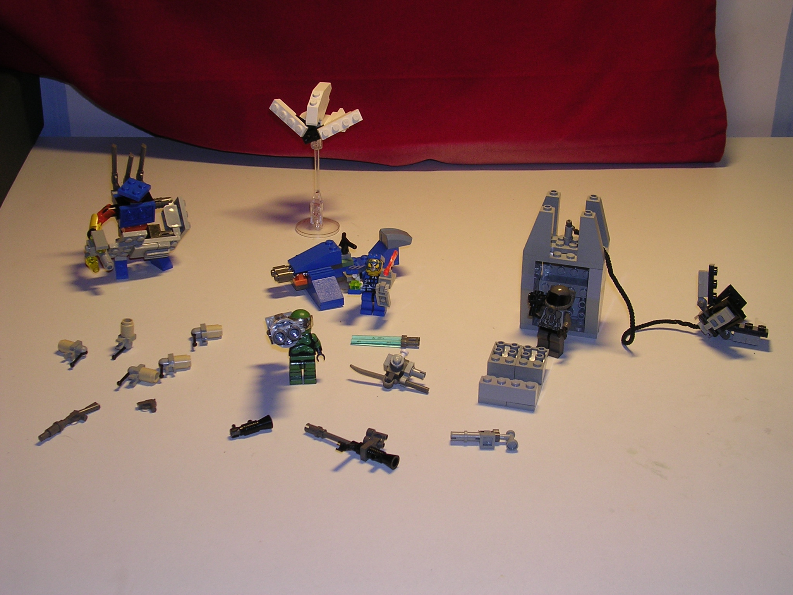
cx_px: 396
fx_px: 1214
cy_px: 298
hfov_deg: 36.2
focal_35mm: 53
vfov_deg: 27.5
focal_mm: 8
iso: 100
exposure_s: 1/30
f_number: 3.2
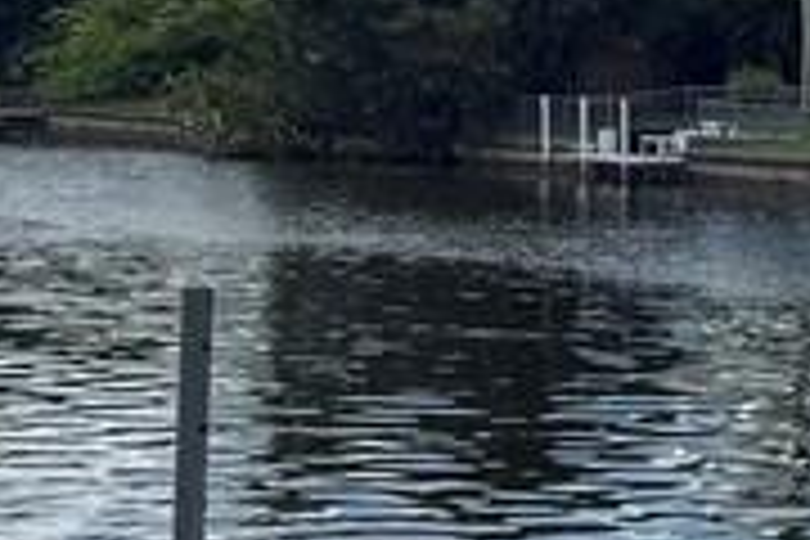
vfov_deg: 9.6
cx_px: 1138
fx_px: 3195
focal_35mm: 142
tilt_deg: -6.8
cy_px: 468
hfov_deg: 13.7
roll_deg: -2.6
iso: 80
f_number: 1.78
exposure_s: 1/6173
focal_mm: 6.76
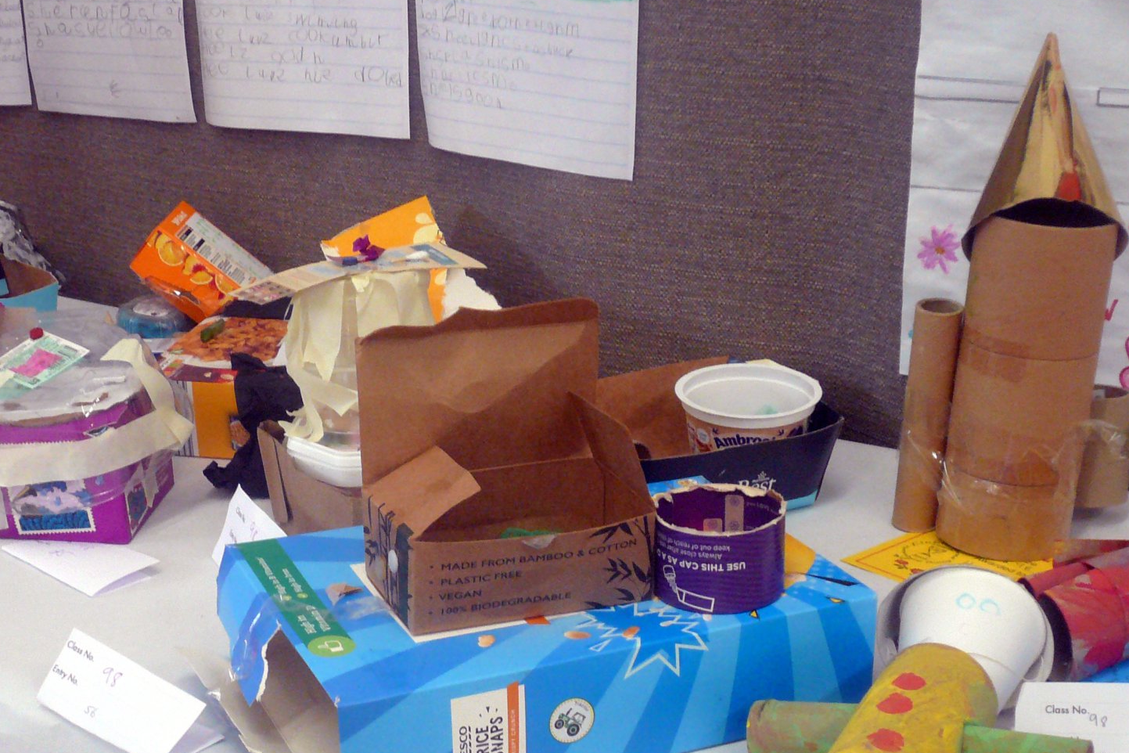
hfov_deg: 32.2
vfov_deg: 21.8
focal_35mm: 62
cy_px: 527
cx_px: 426
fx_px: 1944
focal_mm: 6.9
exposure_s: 1/30
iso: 160
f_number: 3.3
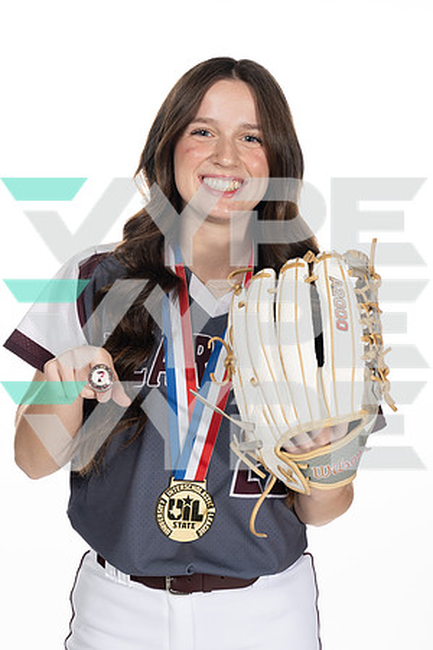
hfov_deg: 20.9
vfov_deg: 31.0
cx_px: 216
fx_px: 1173
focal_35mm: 65
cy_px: 325
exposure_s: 1/250
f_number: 6.3
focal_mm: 65
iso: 400
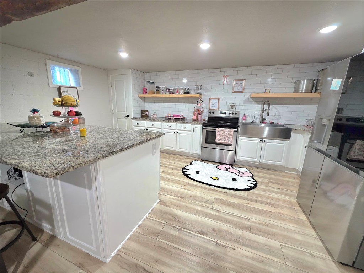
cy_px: 136
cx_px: 182
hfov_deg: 106.2
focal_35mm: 13
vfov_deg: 89.9
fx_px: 137
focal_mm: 2.2
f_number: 1.9
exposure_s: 1/60.2
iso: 320
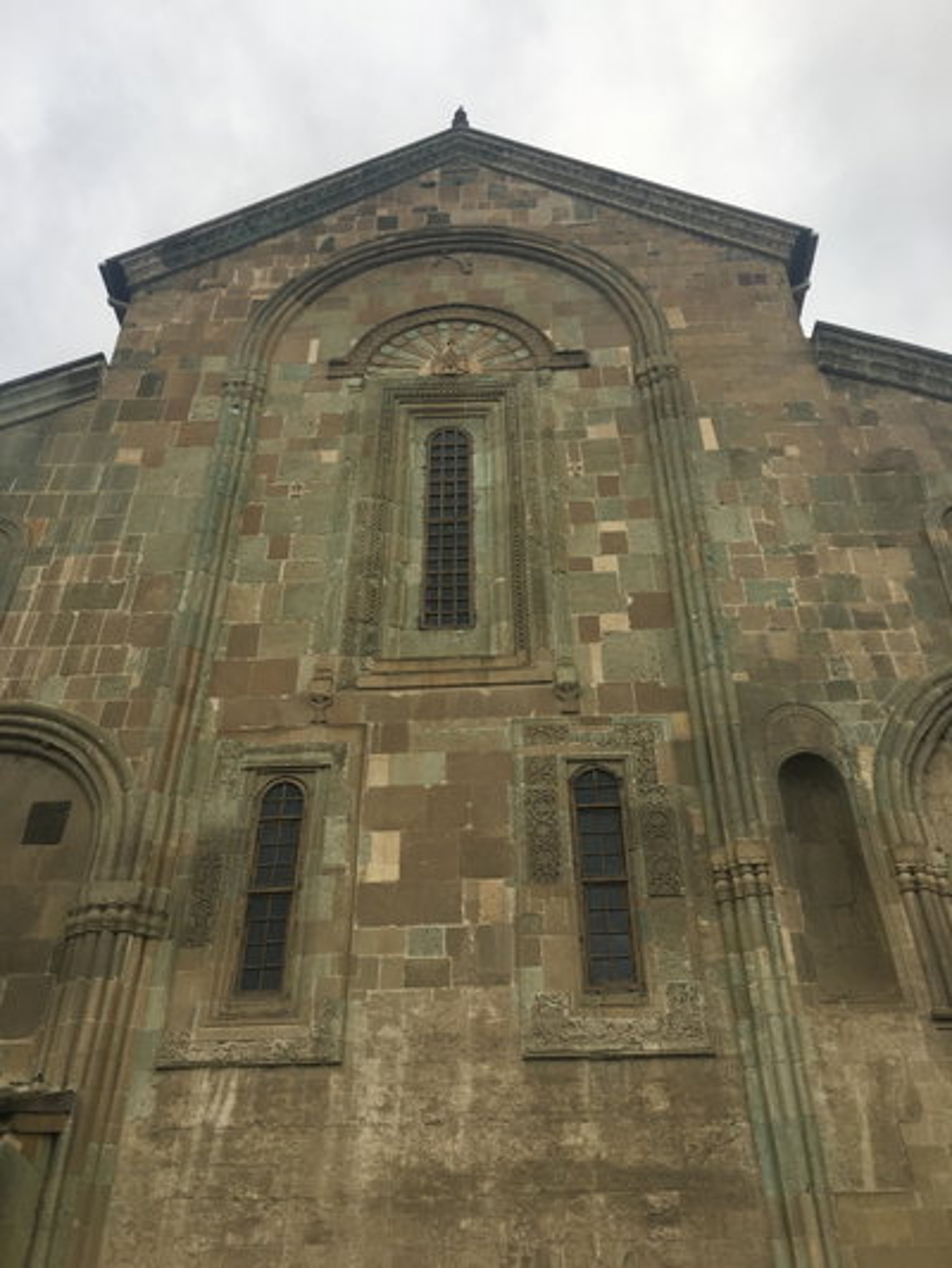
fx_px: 1063
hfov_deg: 48.2
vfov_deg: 61.6
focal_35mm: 29
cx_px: 476
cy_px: 634
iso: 25
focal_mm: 4.15
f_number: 2.2
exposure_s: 1/133
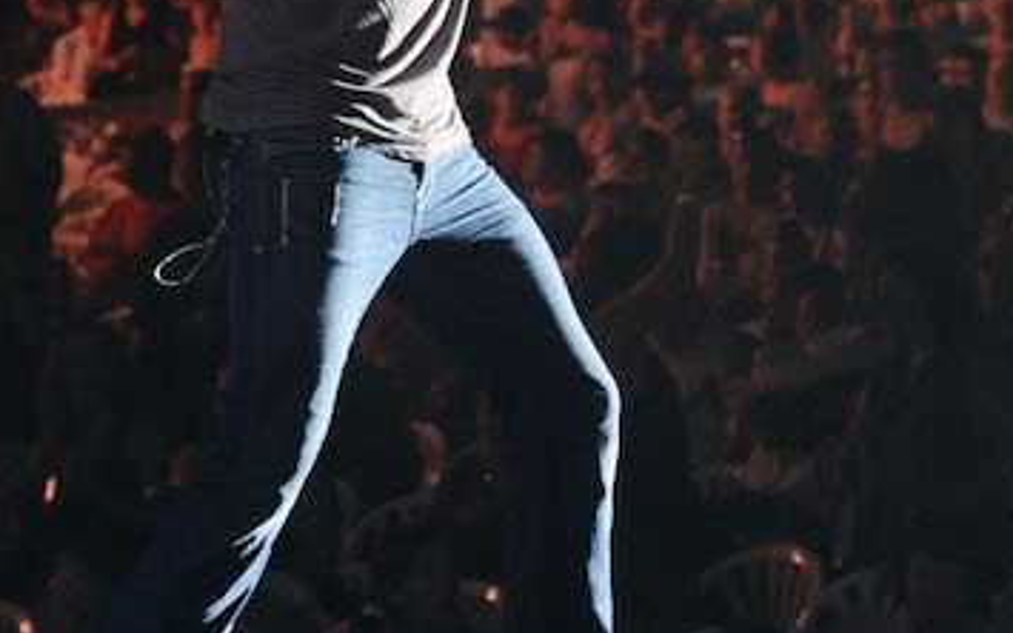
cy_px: 185
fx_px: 4666
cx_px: 351
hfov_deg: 12.4
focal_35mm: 169
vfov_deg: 7.8
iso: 2000
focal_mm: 70
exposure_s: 1/30
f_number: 4
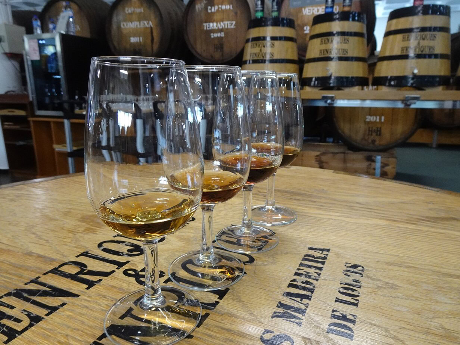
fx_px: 319
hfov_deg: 71.6
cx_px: 230
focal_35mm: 24
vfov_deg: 56.8
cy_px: 172
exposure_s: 1/30
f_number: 3.5
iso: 500
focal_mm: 4.2
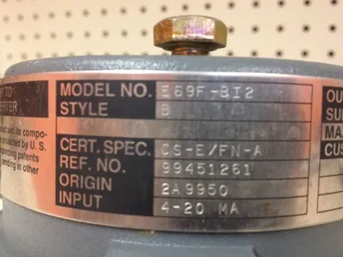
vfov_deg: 40.7
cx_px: 172
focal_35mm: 35
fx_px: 347
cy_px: 128
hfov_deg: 52.6
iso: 160
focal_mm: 4.28
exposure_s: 1/20
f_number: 2.4
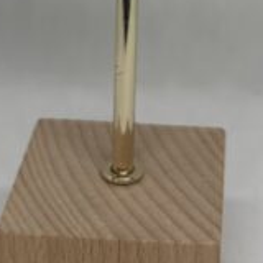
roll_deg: -0.7
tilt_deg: -17.9
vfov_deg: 14.4
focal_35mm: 115
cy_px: -102
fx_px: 989
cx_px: 179
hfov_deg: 15.1
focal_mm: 5.96
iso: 40
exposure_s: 1/300
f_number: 1.6
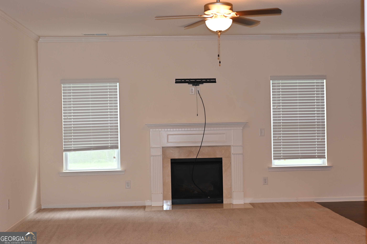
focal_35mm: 52
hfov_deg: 37.9
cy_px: 122
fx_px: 535
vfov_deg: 25.8
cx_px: 184
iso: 400
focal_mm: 35
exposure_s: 1/100
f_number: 2.8
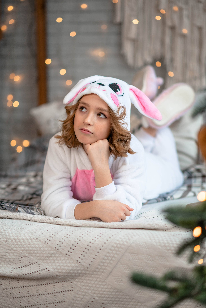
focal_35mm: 85
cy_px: 154
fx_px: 729
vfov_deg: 23.9
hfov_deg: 16.1
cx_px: 103
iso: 320
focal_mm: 85
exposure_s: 1/250
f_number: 2
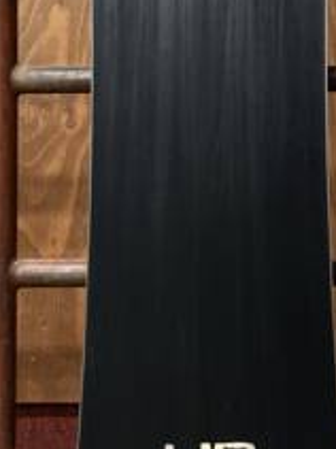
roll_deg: -0.9
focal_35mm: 106
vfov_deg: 18.2
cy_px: 23
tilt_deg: +0.9
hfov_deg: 13.9
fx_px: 1373
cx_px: 211
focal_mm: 3.99
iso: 160
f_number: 1.8
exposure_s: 1/50
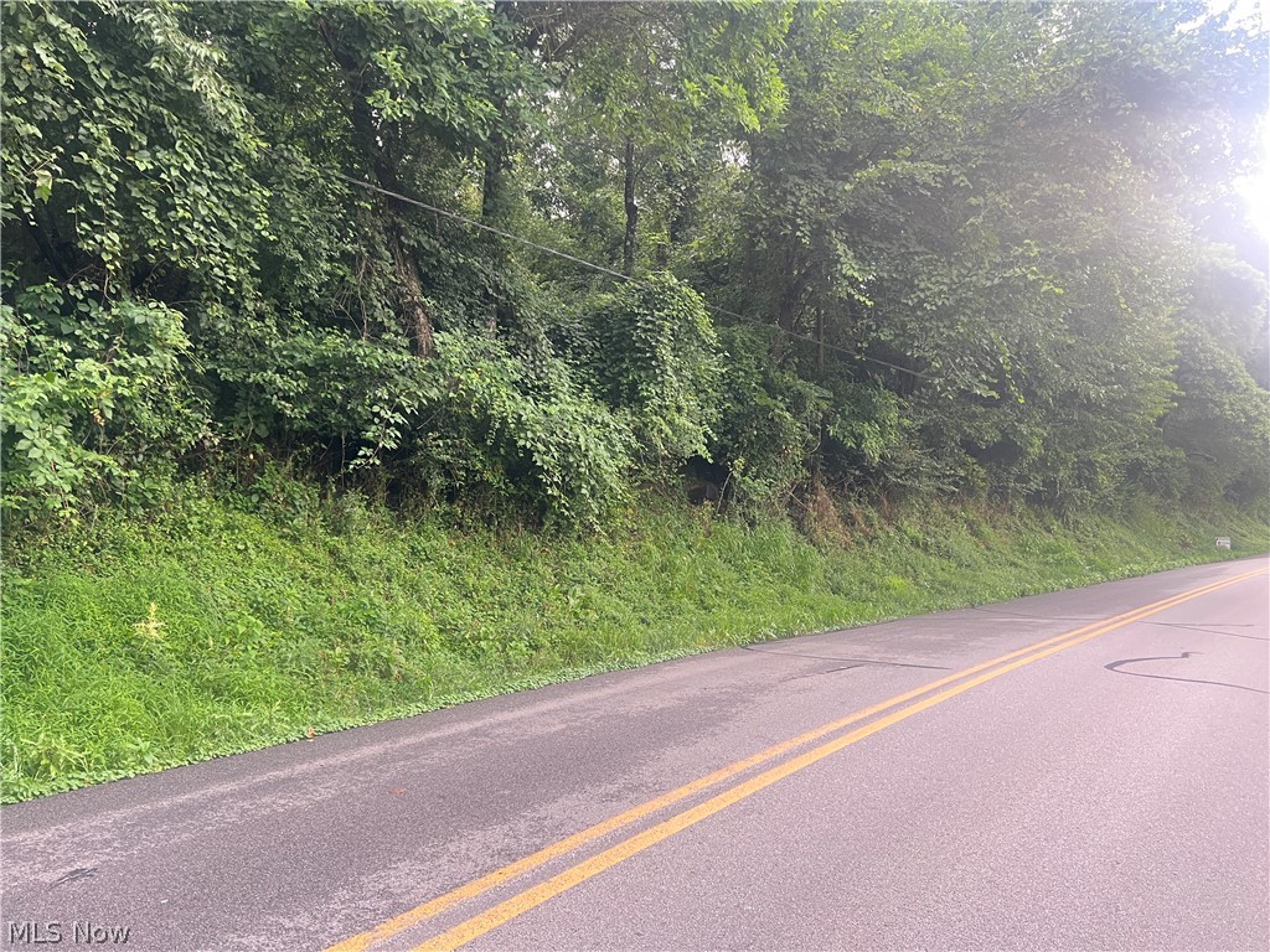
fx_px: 954
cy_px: 476
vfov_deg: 53.1
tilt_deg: +3.8
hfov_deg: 67.3
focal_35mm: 26
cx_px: 635
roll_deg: +2.6
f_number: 1.5
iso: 200
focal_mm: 5.7
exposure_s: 1/60
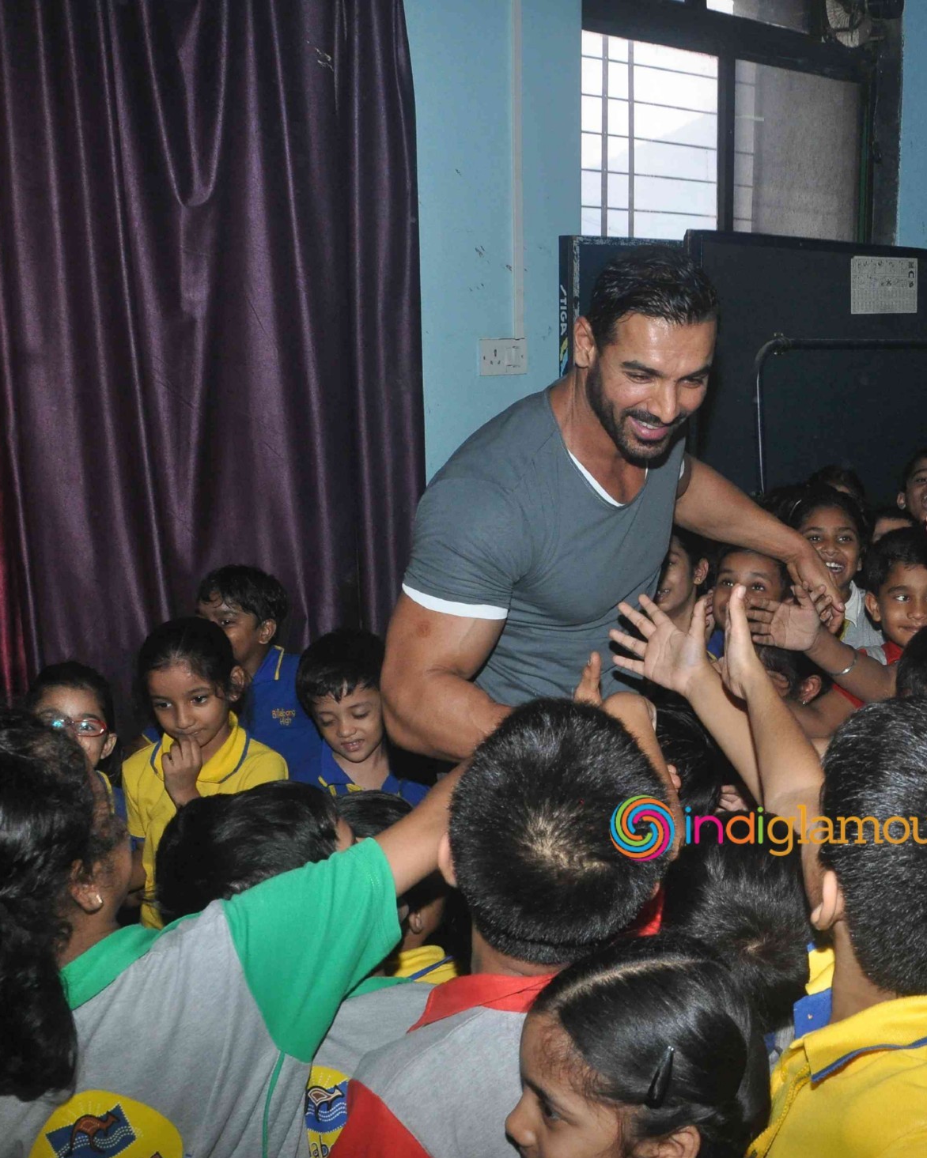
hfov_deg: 36.5
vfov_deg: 46.8
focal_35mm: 39
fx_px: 1337
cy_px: 592
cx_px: 784
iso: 1000
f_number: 10
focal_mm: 18
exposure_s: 1/250
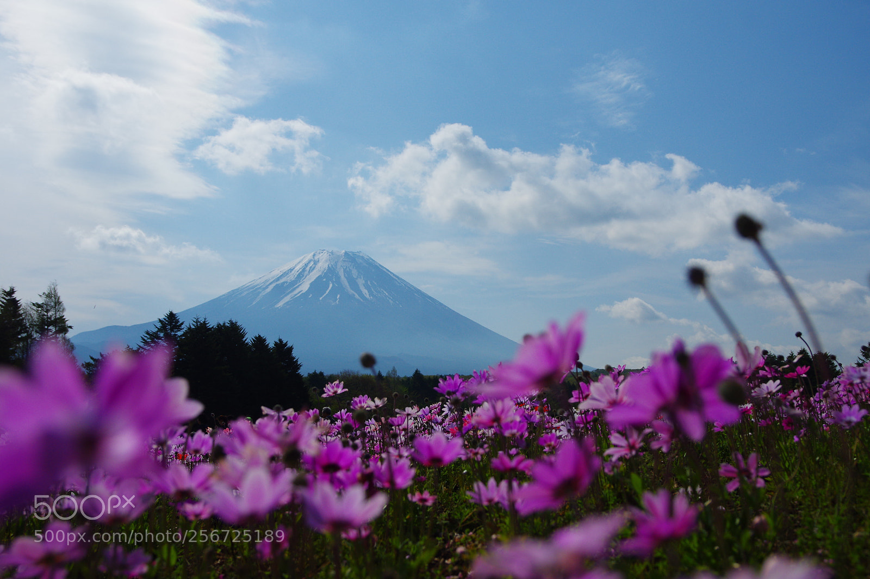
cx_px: 435
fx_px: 942
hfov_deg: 49.6
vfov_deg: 34.2
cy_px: 290
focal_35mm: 39
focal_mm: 26
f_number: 5.6
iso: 200
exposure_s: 1/1600
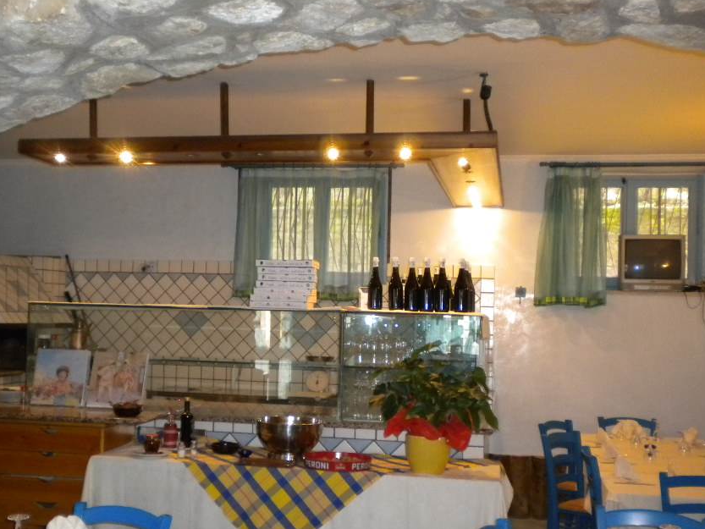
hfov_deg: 43.8
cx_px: 336
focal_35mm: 43
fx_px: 876
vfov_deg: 33.5
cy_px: 304
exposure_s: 1/30
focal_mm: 6.3
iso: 400
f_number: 3.1
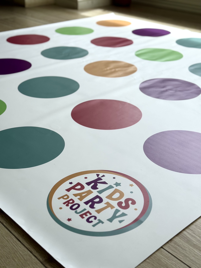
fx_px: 372
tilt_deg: -27.1
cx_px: 100
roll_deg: +0.5
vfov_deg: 39.7
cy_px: 134
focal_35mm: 48
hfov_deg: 30.3
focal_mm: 6.76
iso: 64
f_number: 1.78
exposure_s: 1/1818
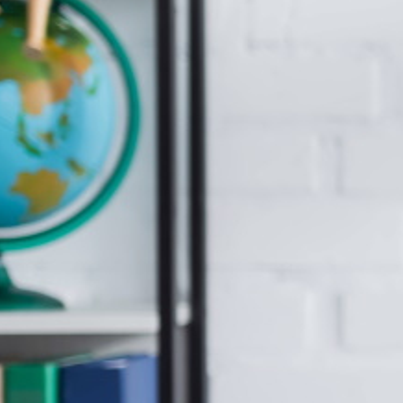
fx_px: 6480
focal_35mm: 492
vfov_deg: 3.6
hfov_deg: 3.5
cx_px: 972
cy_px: 339
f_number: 2.8
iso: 80
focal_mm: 105
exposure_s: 1/200
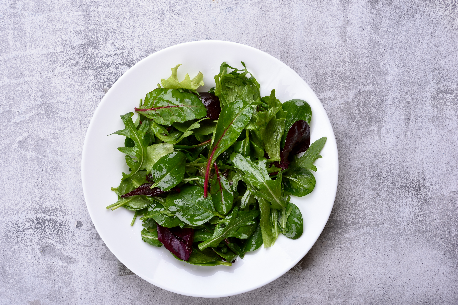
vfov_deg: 22.6
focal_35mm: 60
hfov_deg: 33.4
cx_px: 229
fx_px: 764
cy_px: 152
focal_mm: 60
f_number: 13
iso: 100
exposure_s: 1/160
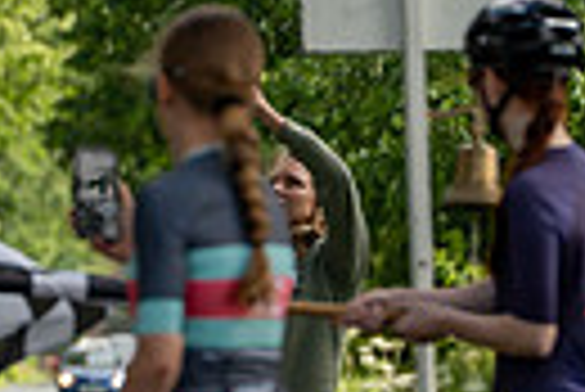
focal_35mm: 693
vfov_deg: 2.0
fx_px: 11274
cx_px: -652
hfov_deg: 3.0
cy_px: 106
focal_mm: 155
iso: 250
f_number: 4
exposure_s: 1/1000
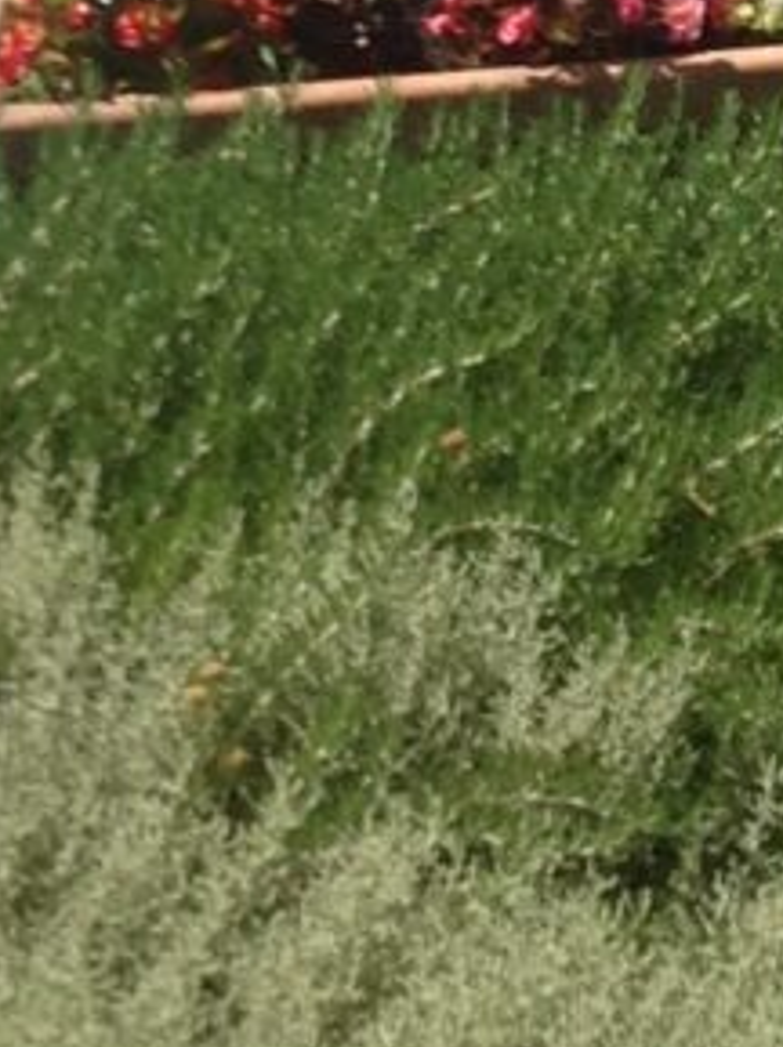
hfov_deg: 7.7
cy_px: -464
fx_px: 5622
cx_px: 1339
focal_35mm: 186
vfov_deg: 10.3
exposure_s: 1/1779
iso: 50
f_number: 2.4
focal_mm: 4.28
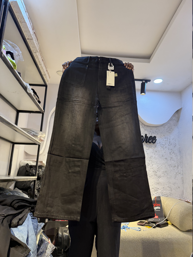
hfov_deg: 56.8
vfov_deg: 71.6
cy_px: 128
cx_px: 96
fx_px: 178
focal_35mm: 24
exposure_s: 1/100
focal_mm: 6.76
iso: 125
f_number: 1.78
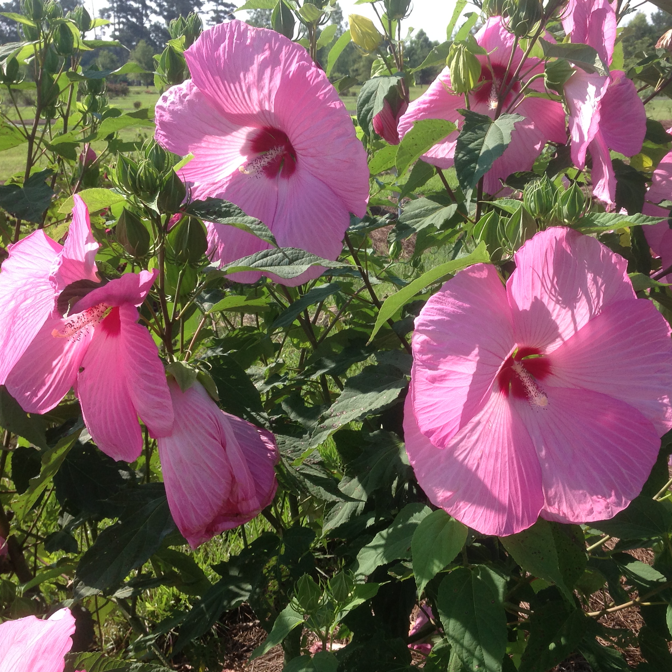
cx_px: 433
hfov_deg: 39.7
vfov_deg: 40.0
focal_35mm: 42
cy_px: 334
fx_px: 922
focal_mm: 4.28
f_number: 2.4
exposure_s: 1/916
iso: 50
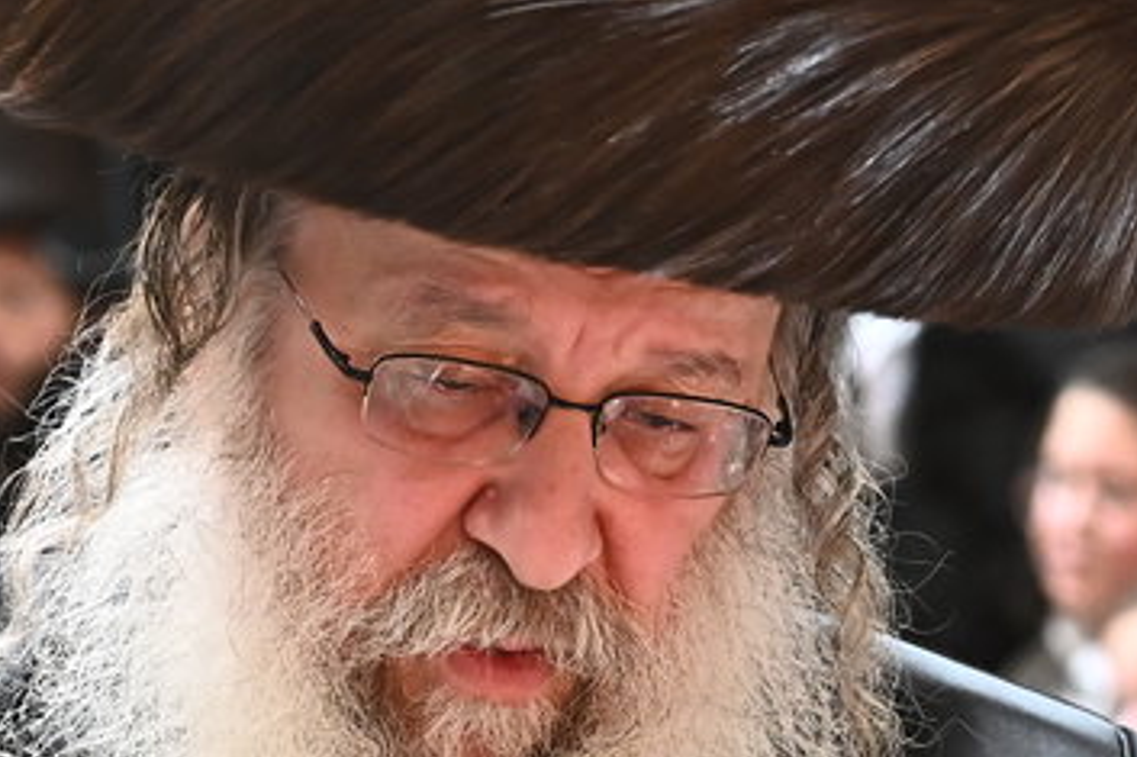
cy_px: 768
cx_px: 805
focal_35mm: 246
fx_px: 7766
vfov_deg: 5.6
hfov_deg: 8.4
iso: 3200
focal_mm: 62
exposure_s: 1/200
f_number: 3.2
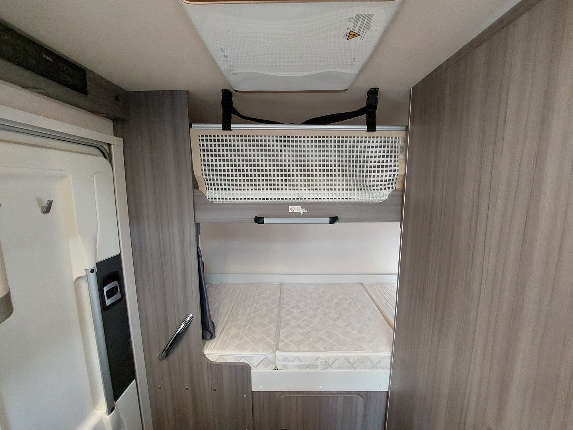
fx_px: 215
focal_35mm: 13
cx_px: 286
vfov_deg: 89.9
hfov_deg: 106.2
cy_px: 215
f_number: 2.2
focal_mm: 1.74
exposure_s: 1/24
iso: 400
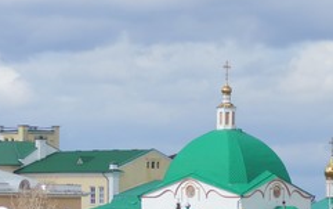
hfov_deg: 4.1
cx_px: 217
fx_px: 4668
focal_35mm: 514
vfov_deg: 2.6
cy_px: 143
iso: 100
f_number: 4.5
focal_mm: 90
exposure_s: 1/800
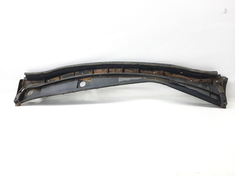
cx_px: 118
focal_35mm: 25
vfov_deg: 54.9
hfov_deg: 69.4
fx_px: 170
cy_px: 88
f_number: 2
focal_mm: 4.6
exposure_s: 1/50
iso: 100
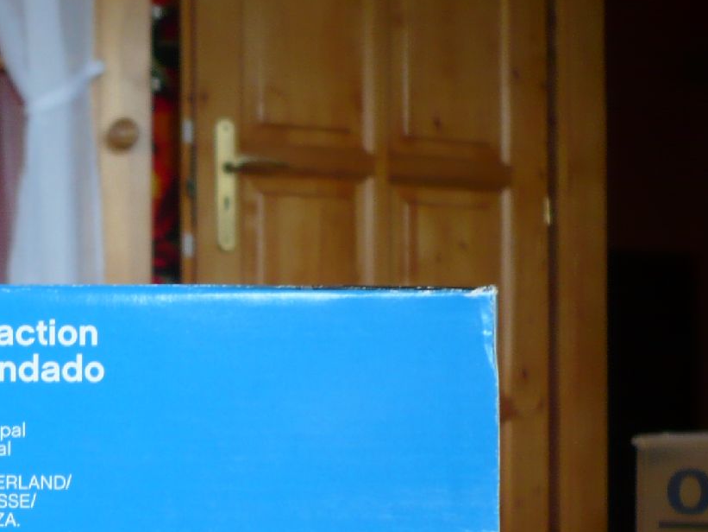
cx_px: -75
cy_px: 468
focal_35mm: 84
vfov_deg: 17.3
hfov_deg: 22.0
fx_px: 1718
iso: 100
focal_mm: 5.8
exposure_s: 1/20
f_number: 2.8
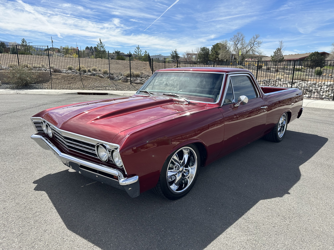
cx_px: 167
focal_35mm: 24
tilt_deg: -12.7
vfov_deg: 56.8
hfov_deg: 71.6
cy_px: 125
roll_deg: -1.8
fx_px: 232
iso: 80
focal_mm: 6.86
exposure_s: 1/3861
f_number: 1.78
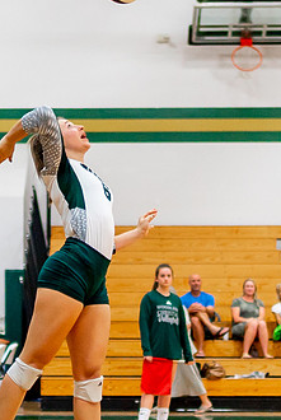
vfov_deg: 15.4
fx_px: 1552
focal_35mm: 133
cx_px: 21
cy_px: 294
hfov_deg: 10.3
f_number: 1.4
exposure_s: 1/1250
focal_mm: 35
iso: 800
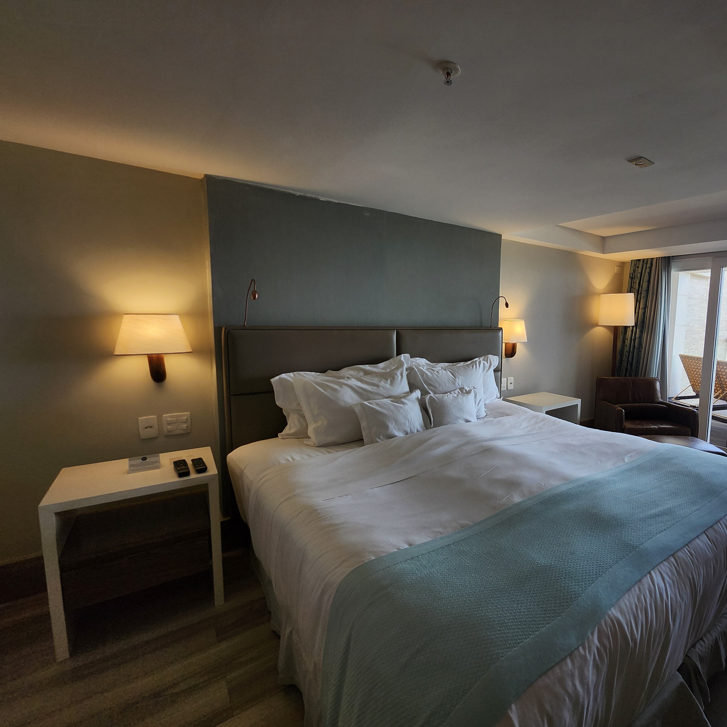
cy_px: 363
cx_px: 480
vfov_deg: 87.4
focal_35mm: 16
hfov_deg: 84.6
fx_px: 380
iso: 50
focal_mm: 1.74
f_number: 2.2
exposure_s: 1/120
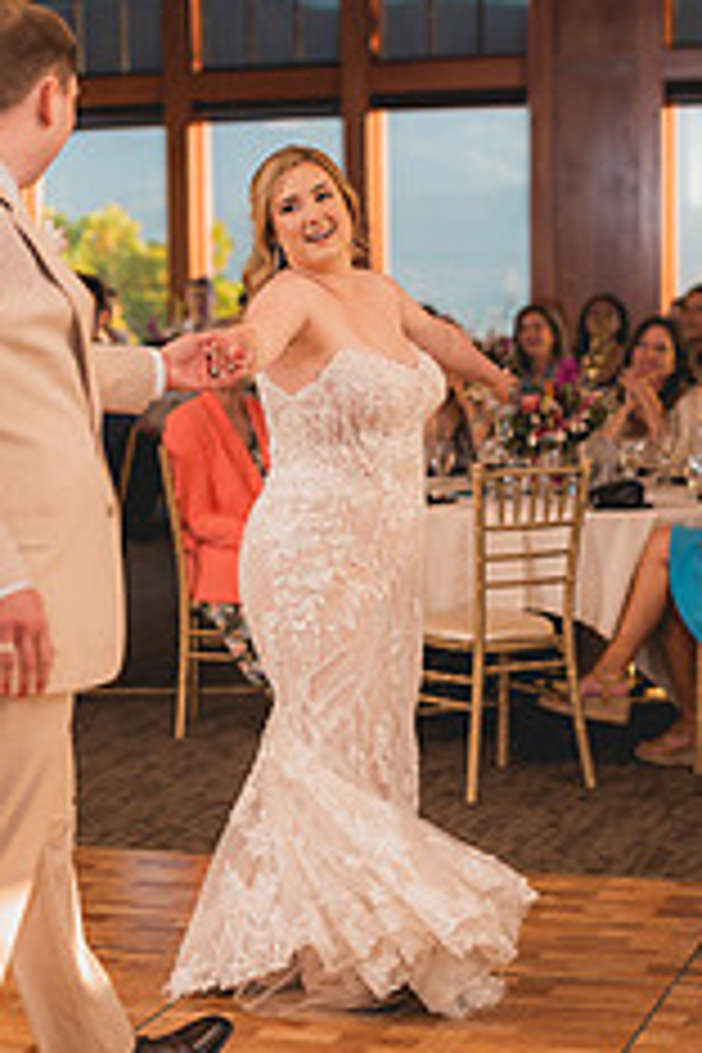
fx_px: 2808
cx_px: 158
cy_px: 562
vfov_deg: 21.2
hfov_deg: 14.2
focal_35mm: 96
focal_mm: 50
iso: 125
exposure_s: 1/250
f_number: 1.8
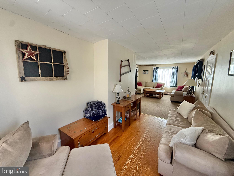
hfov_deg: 102.1
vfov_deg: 85.7
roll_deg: -0.3
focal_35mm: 14
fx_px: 95
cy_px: 88
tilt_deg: -7.6
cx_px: 117
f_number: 2.2
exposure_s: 1/99
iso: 320
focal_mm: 2.22
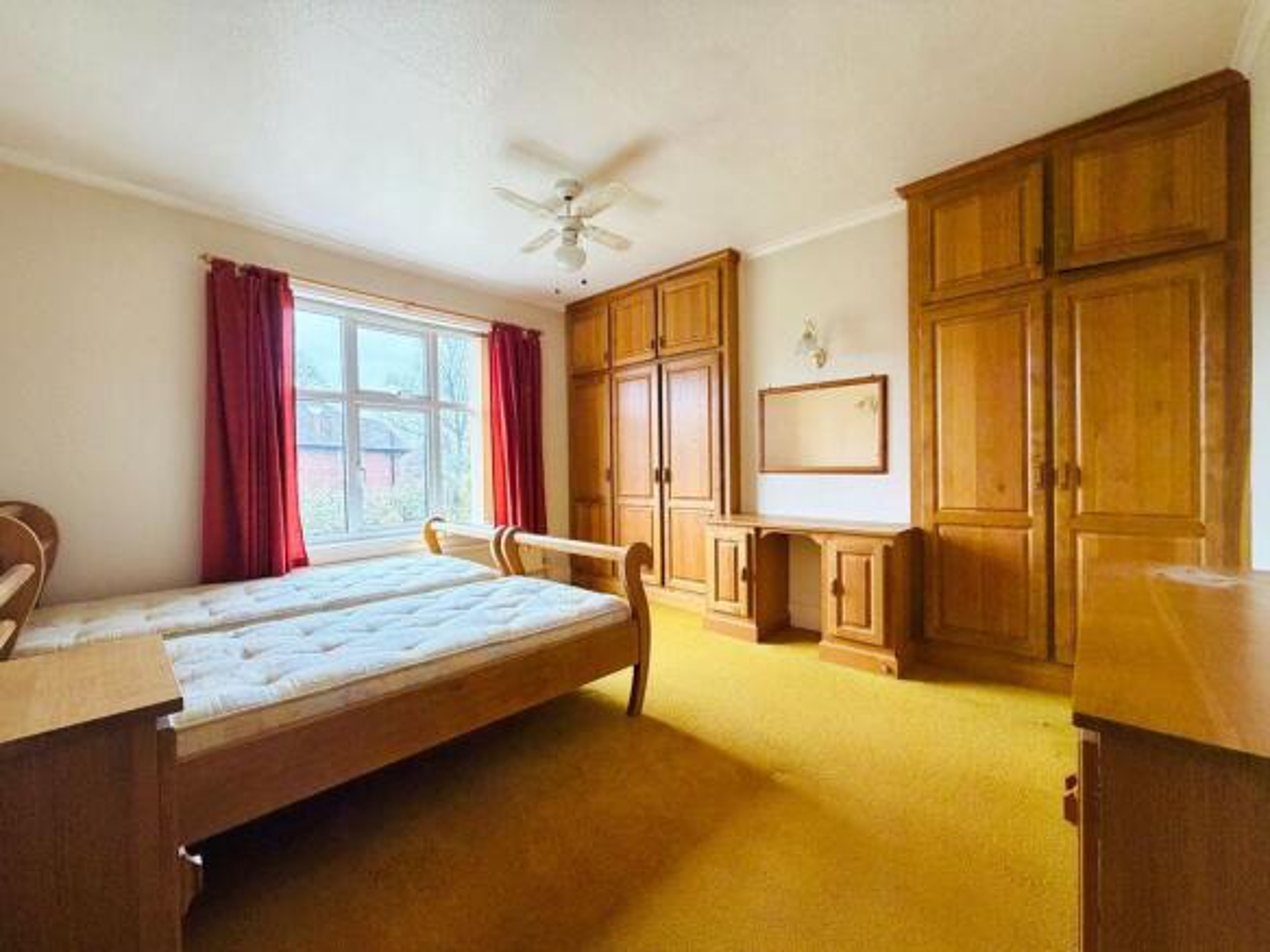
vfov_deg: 85.7
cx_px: 635
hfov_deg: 102.1
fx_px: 514
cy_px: 476
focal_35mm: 14
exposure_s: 1/121
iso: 320
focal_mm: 2.22
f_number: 2.2
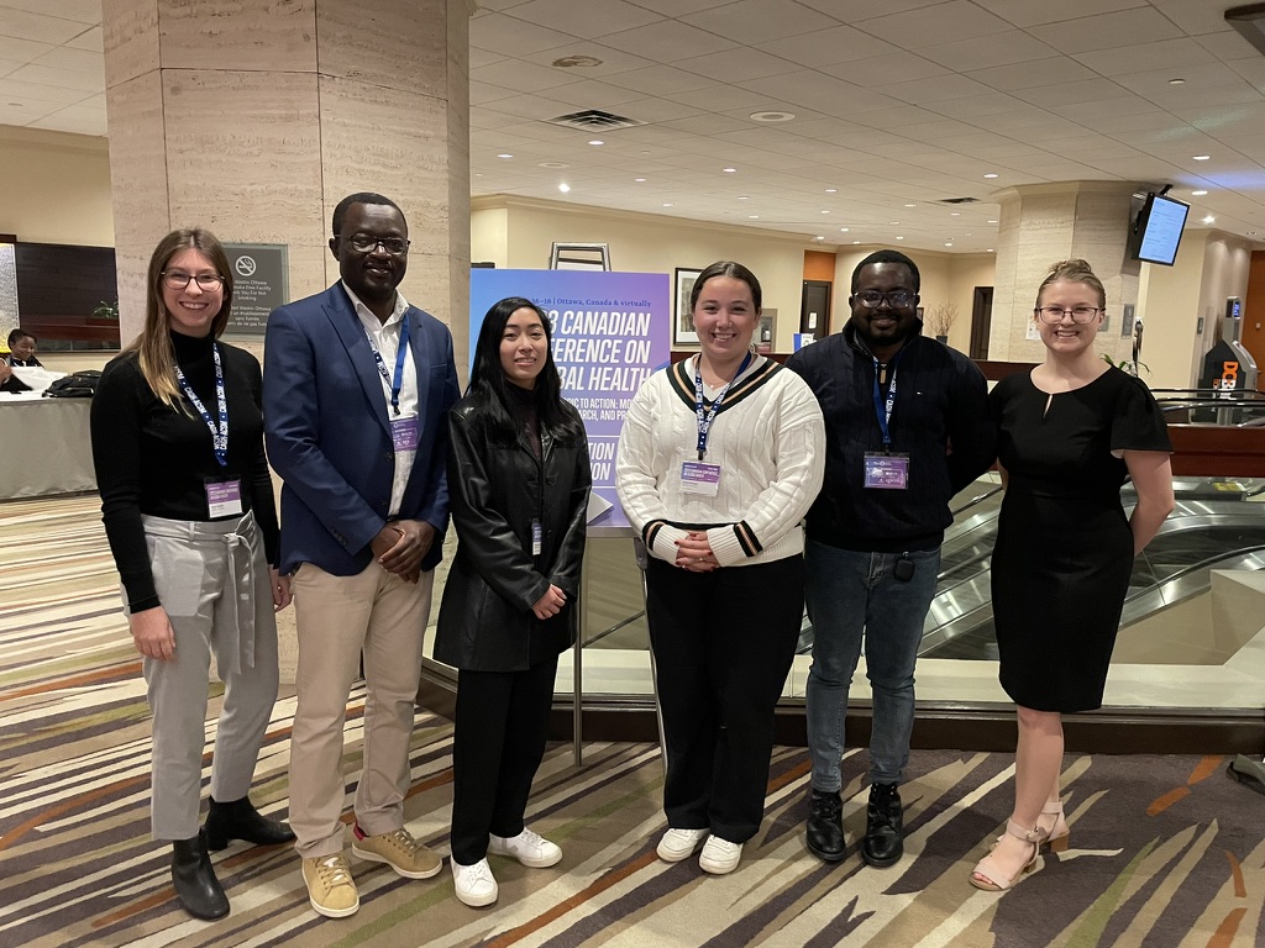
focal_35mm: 26
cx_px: 632
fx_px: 950
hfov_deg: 67.3
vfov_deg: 53.1
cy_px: 474
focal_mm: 4.2
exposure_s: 1/30
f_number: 1.6
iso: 500
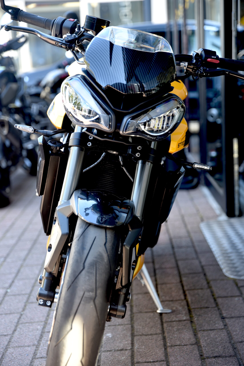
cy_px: 183
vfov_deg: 28.8
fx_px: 711
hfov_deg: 19.5
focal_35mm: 70
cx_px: 122
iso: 100
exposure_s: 1/50
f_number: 2.8
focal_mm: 70
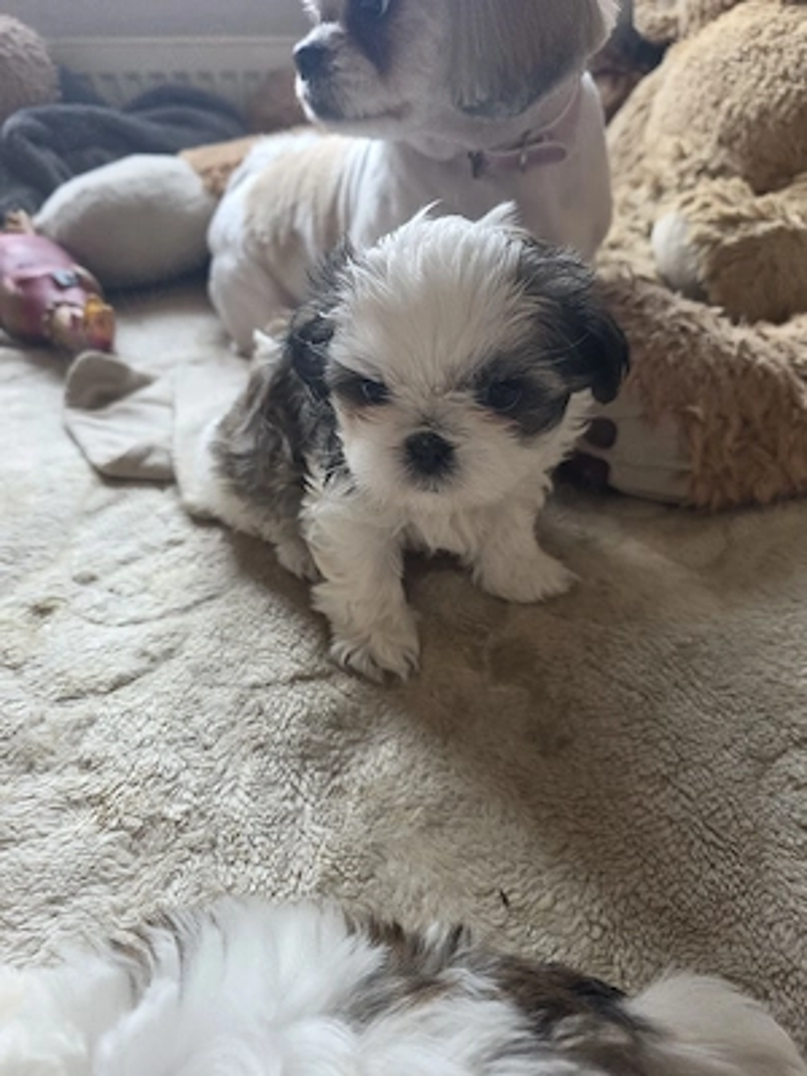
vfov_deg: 73.9
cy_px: 538
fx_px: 715
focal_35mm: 23
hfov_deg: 58.9
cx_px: 404
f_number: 1.7
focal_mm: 6.3
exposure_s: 1/101
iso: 200
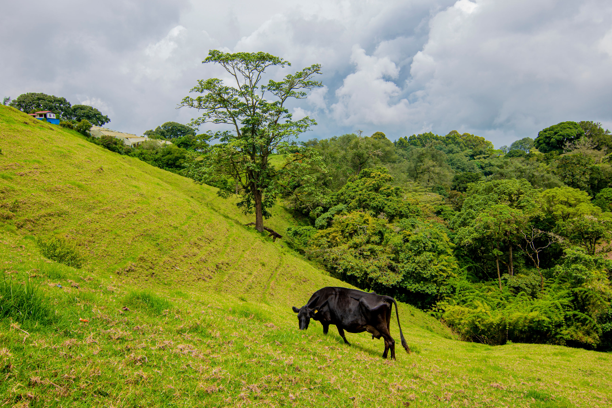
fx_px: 408
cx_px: 306
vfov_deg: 53.1
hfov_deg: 73.7
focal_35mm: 24
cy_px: 204
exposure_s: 1/125
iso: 100
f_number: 11
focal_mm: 16
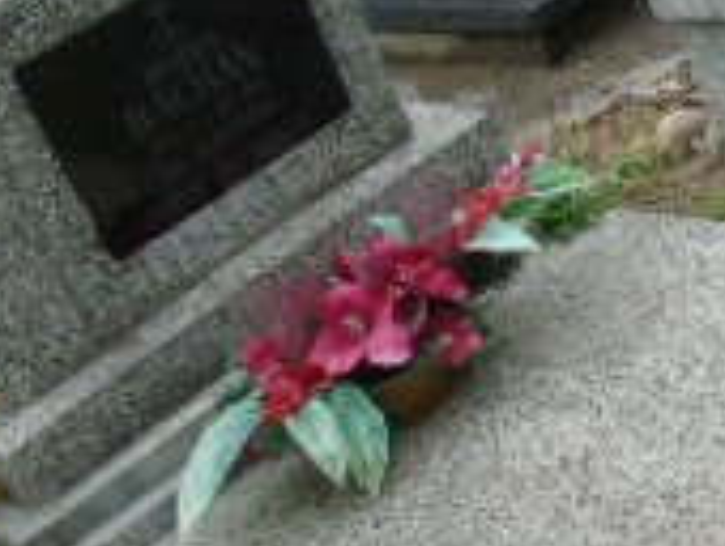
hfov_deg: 19.8
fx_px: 1972
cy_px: 392
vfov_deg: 15.7
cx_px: 827
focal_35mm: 94
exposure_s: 1/250
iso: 80
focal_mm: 4.4
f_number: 3.4
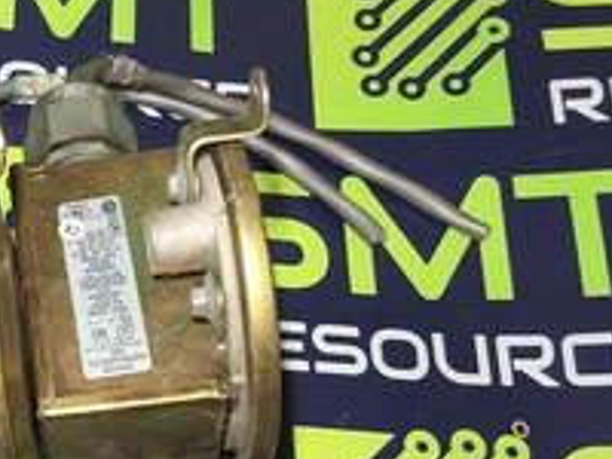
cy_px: 392
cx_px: 15
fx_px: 990
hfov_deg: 32.0
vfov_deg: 25.5
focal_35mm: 56
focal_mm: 2.91
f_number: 1.9
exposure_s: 1/40
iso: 80
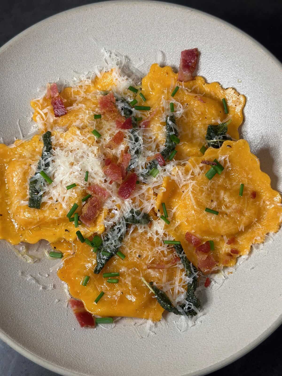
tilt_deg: -73.4
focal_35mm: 48
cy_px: 188
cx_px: 141
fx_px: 521
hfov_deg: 30.3
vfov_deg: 39.7
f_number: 1.78
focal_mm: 6.86
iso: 80
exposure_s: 1/60
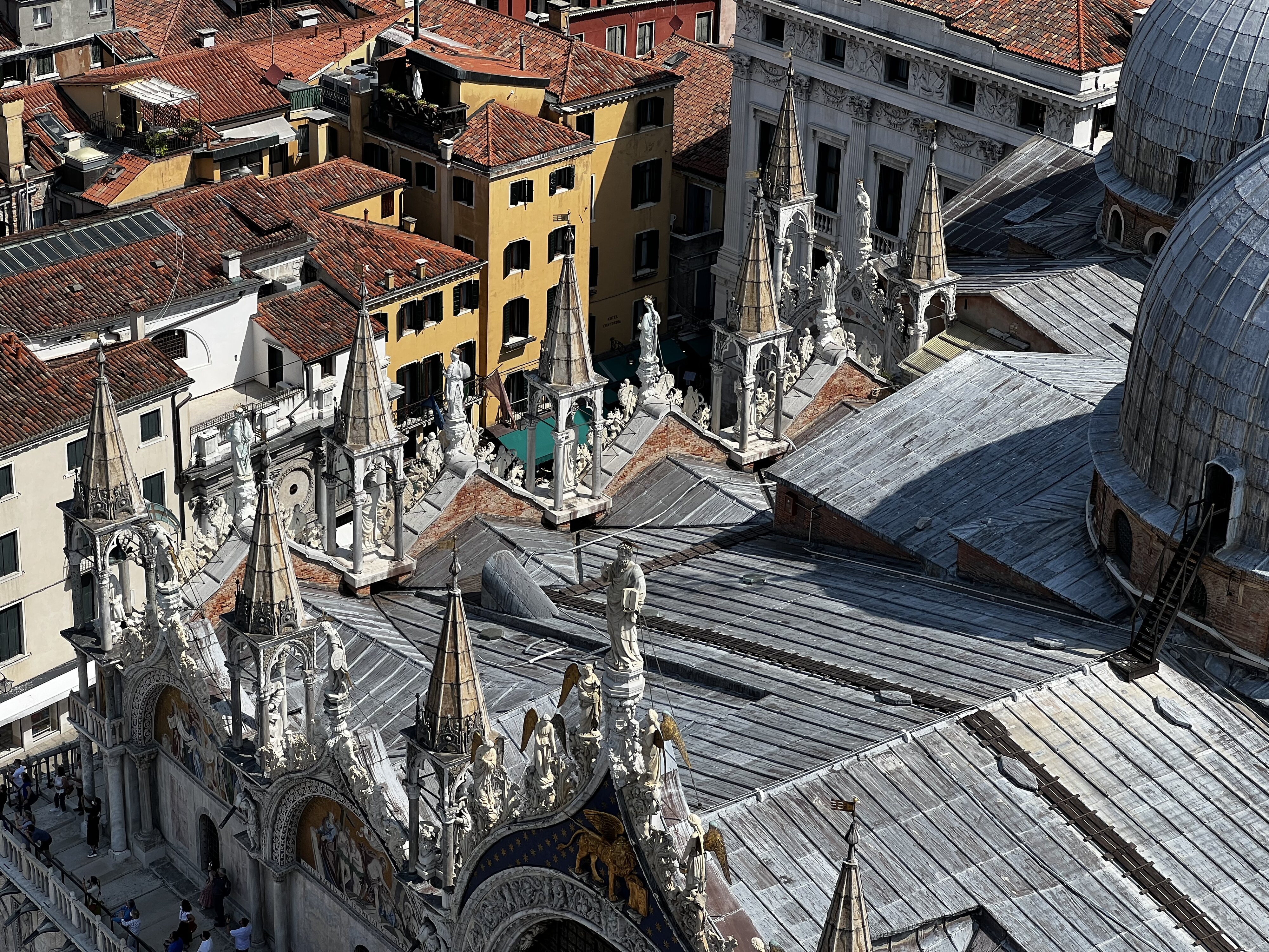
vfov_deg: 19.1
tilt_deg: -25.9
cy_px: 476
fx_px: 2823
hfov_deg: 25.3
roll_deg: -2.3
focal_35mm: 77
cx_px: 634
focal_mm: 9
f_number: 2.8
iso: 32
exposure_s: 1/896
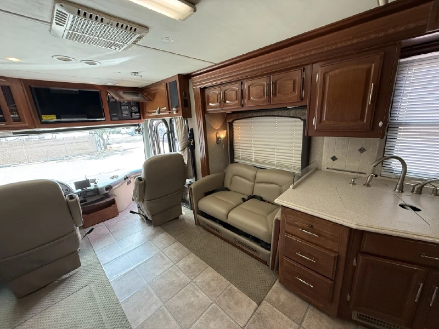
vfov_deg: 85.7
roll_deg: +1.8
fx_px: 178
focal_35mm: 14
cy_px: 164
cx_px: 220
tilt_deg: -14.3
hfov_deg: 102.1
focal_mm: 2.22
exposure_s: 1/99
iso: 320
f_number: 2.2
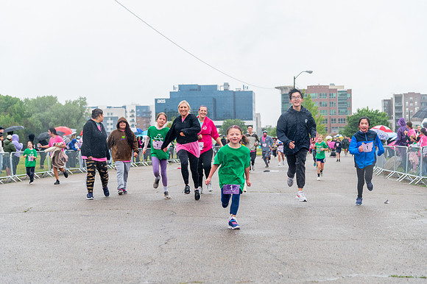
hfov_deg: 32.0
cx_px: 214
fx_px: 744
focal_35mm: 63
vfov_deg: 21.6
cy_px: 142
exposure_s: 1/1600
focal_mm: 62
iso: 1600
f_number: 4
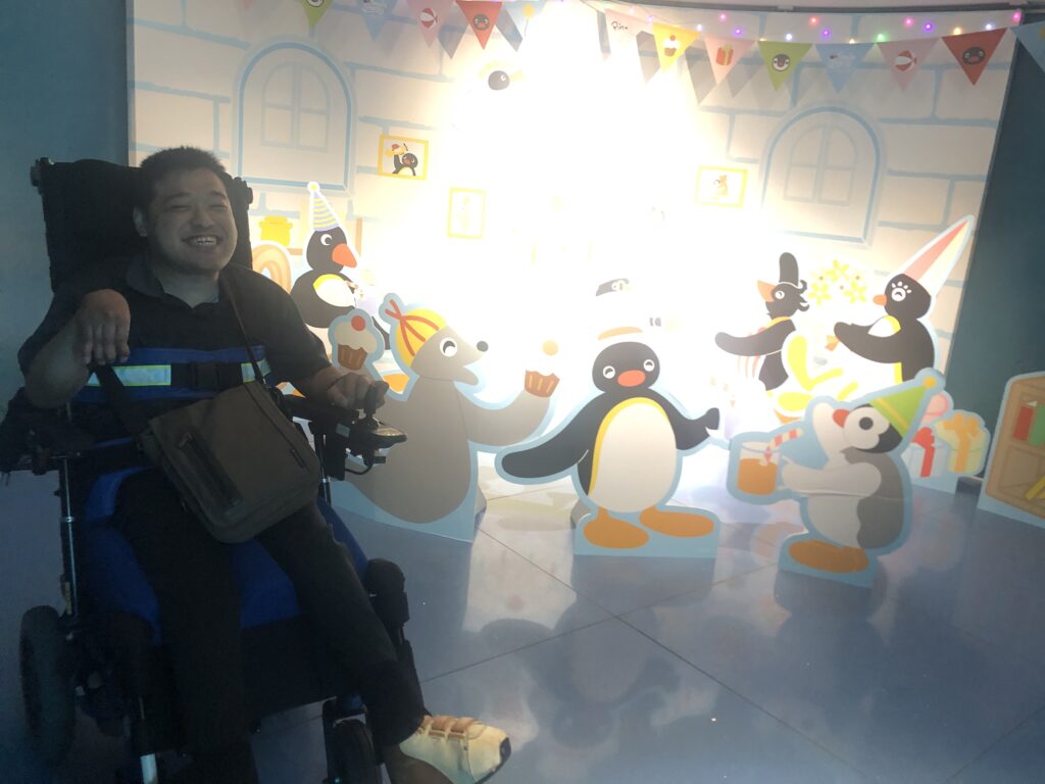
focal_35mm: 28
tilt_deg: -12.3
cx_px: 522
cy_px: 392
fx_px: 845
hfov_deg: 63.4
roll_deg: -6.5
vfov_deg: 49.7
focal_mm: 3.99
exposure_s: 1/15
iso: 64
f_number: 1.8
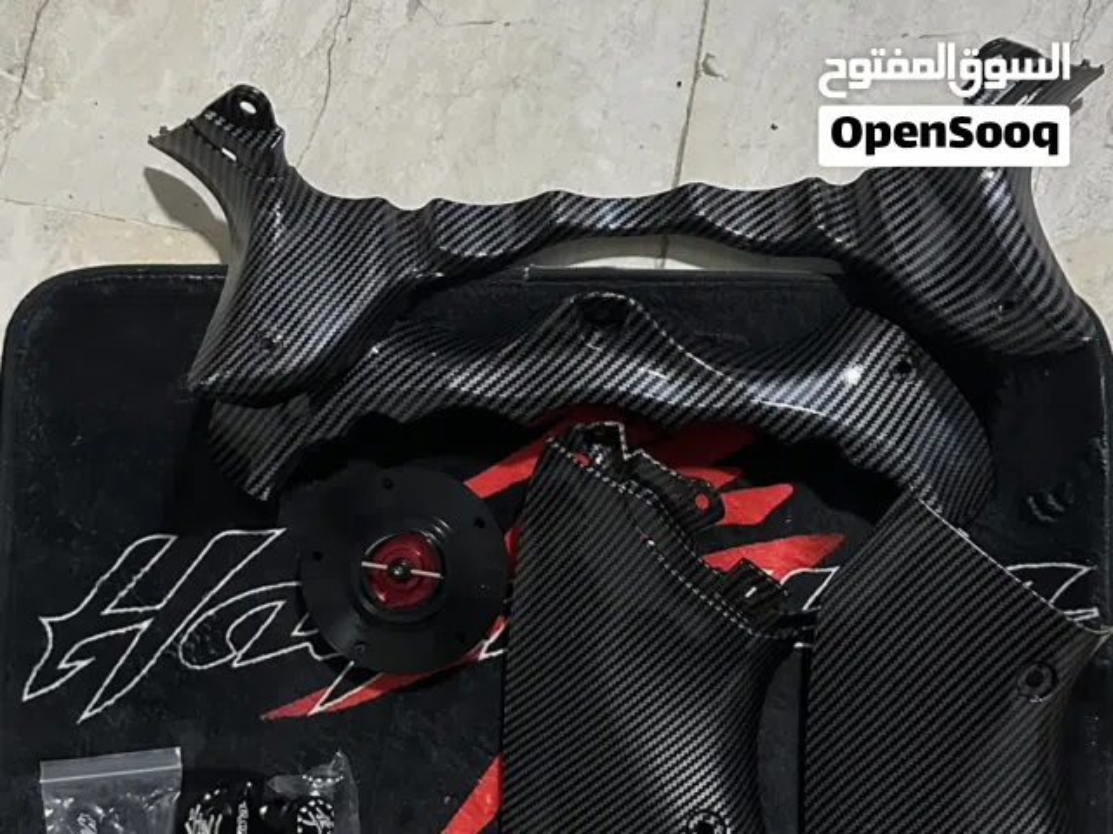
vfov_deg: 56.8
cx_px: 556
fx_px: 772
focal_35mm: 24
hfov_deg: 71.6
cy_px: 417
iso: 1000
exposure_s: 1/50
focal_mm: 6.86
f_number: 1.78
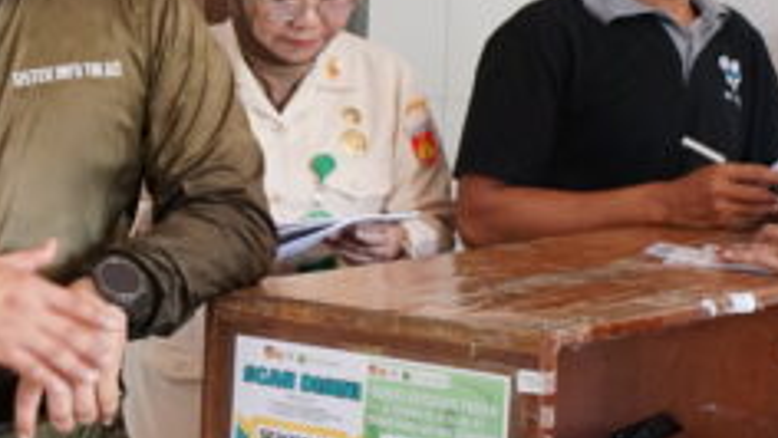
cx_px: -194
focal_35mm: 109
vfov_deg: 11.1
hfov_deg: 18.4
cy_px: 158
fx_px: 2250
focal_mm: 41
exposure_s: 1/50
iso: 2500
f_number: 6.3
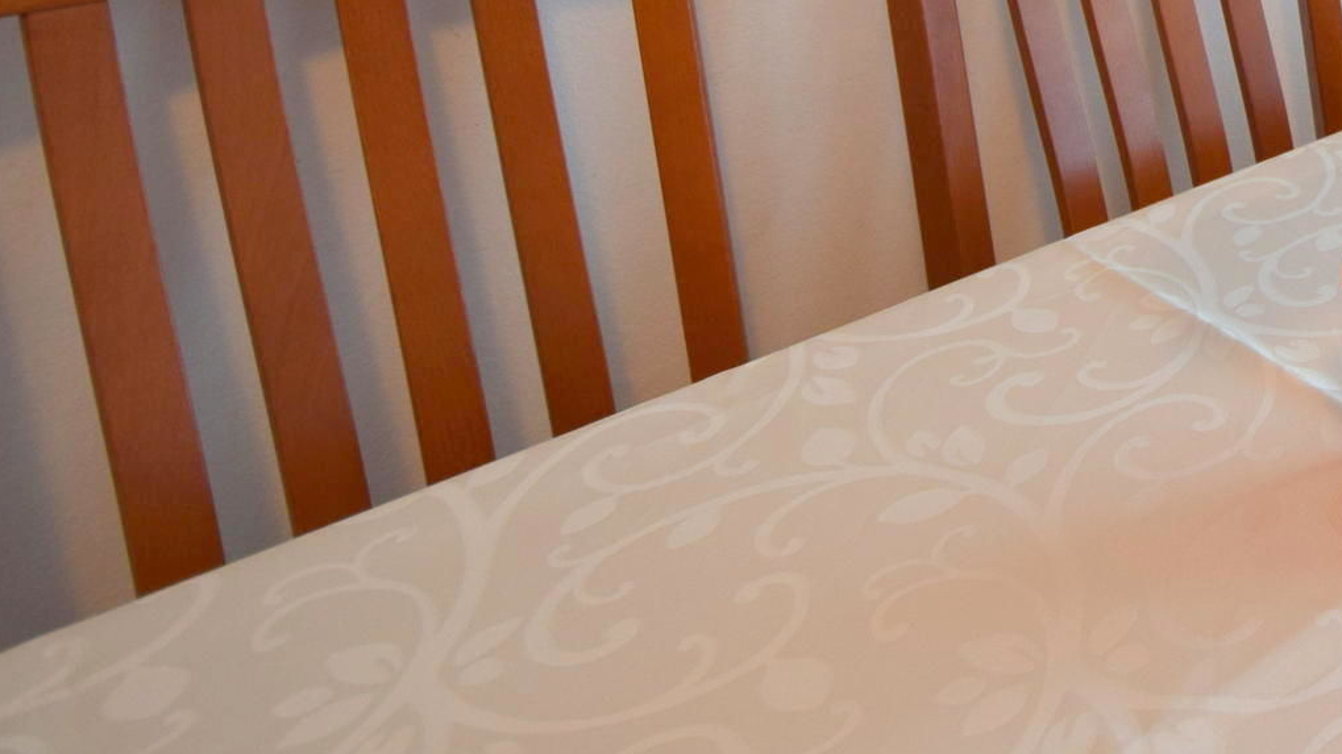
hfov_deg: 40.2
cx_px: 1571
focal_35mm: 37
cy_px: -275
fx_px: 1317
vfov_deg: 26.2
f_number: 4
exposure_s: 1/60
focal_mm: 10
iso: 450
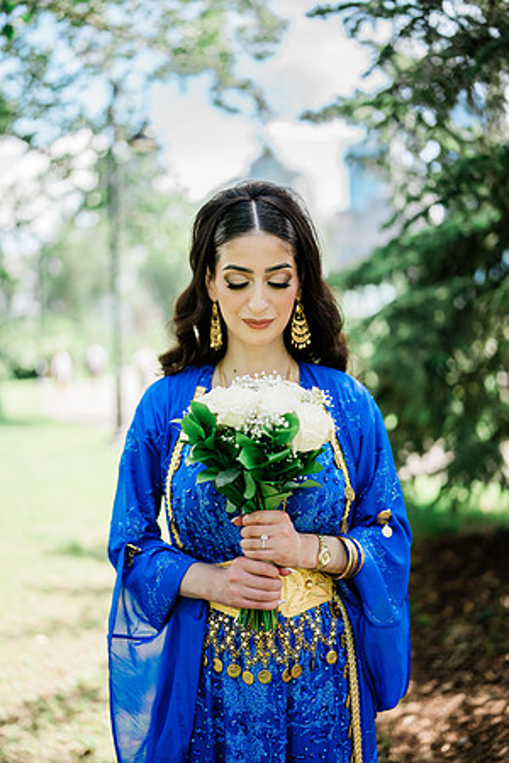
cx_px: 254
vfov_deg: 54.4
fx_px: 742
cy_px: 382
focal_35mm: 35
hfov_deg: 37.9
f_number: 1.2
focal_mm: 35
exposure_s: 1/1000
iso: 125
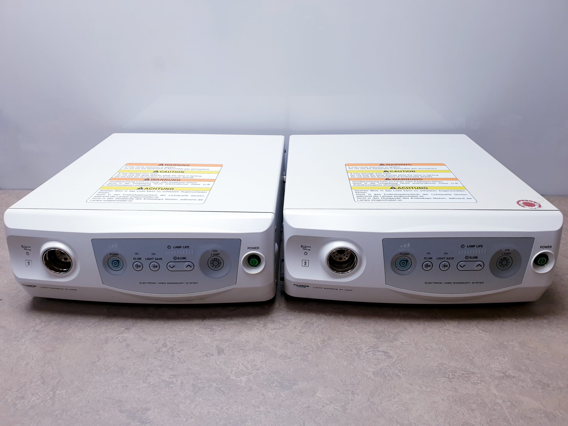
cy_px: 213
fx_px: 427
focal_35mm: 26
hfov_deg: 67.3
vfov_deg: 53.1
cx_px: 284
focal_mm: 4.3
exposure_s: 1/100
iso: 80
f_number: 2.4
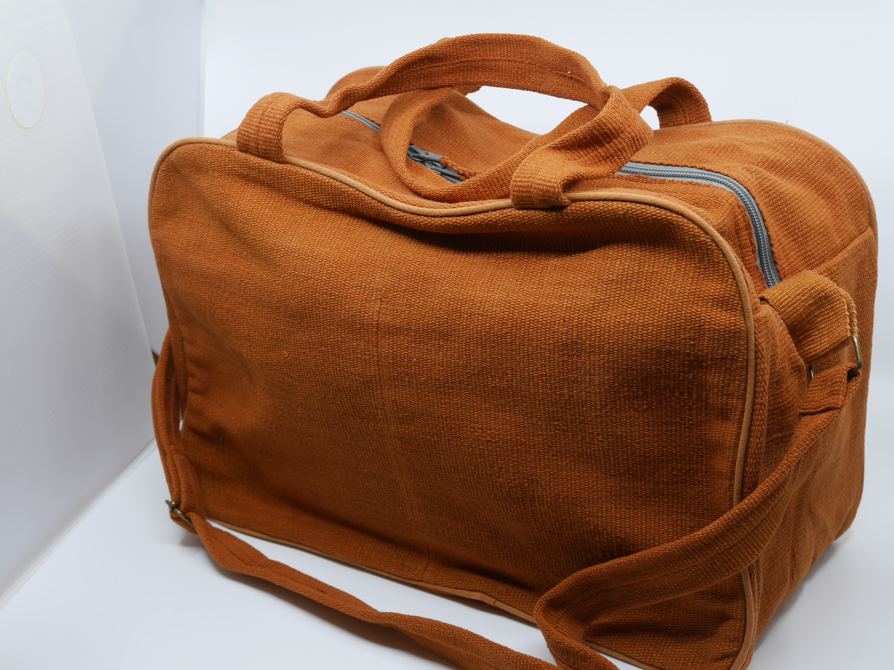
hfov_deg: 36.2
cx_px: 470
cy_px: 370
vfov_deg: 27.5
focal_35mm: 53
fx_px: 1369
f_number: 4.9
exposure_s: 1/80
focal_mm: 23
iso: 200
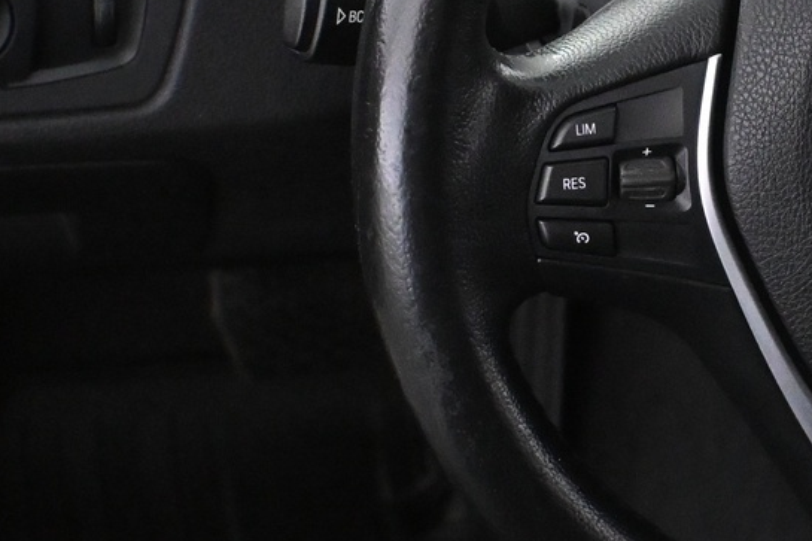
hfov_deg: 16.9
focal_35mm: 116
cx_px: 954
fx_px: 2616
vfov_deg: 11.7
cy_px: 73
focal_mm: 26
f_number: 4.5
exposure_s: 1/60
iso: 6400
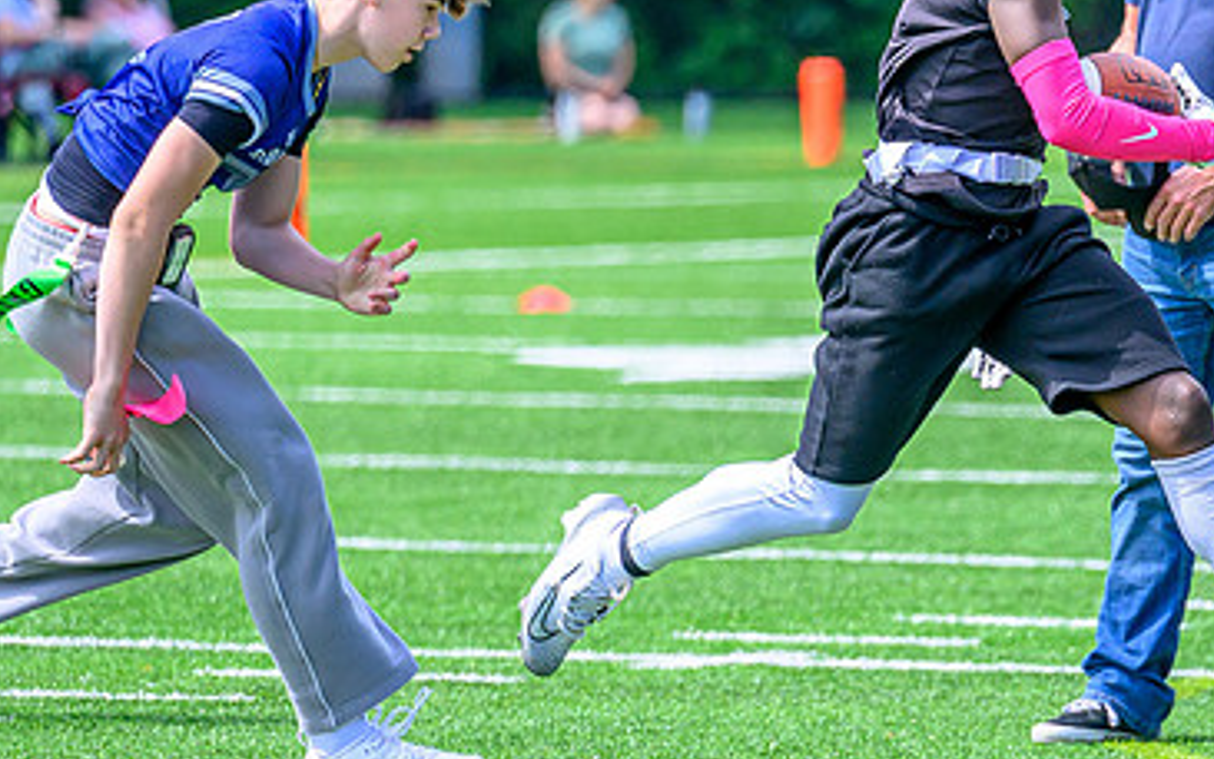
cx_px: 1258
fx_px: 17408
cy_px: 266
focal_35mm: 526
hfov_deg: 4.0
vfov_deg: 2.5
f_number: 3.5
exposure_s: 1/2000
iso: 360
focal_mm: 200
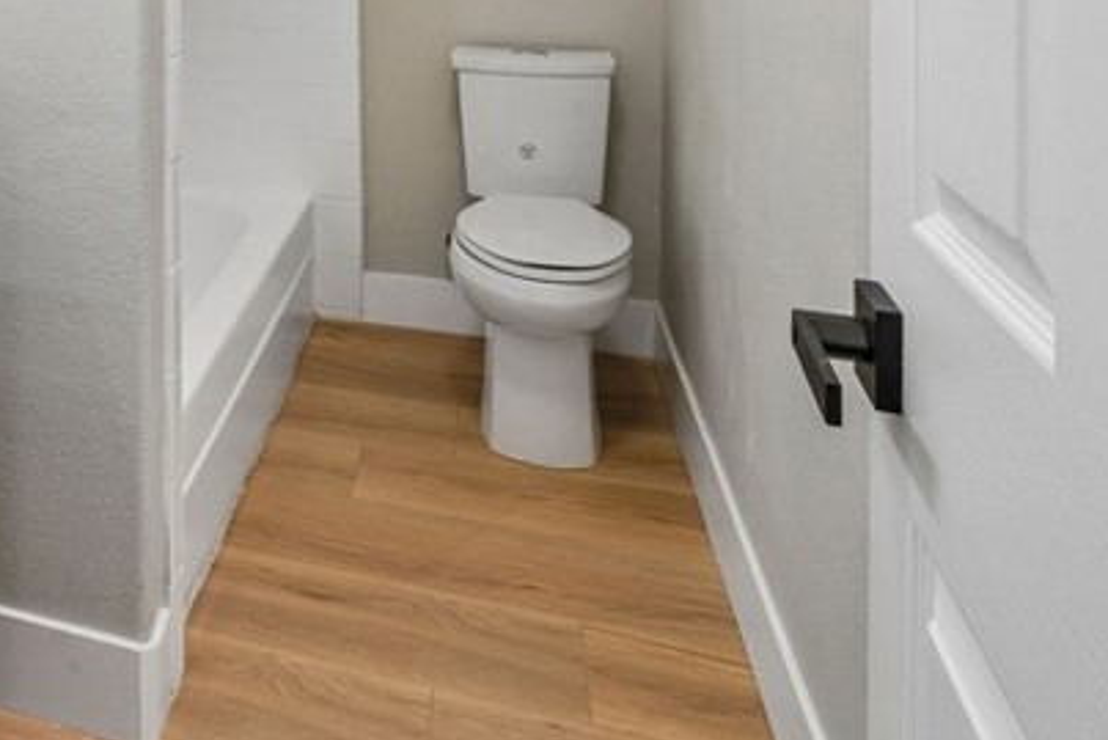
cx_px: 104
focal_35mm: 33
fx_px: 1016
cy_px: -105
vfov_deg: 33.8
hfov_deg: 50.5
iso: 400
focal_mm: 13
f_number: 11
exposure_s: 1/20
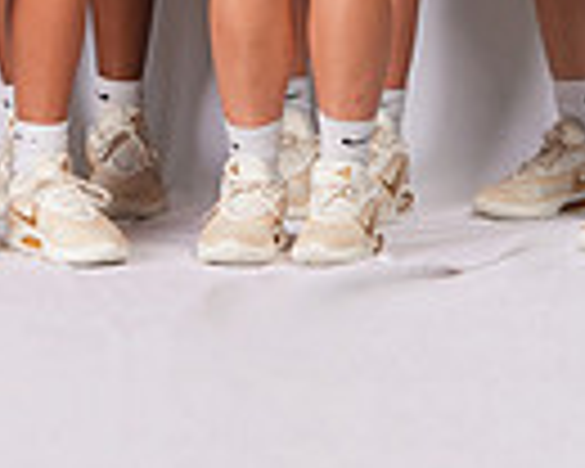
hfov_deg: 8.5
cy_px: -513
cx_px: 202
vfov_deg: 6.6
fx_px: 3930
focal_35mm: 227
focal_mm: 70
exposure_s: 1/200
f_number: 11
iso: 400
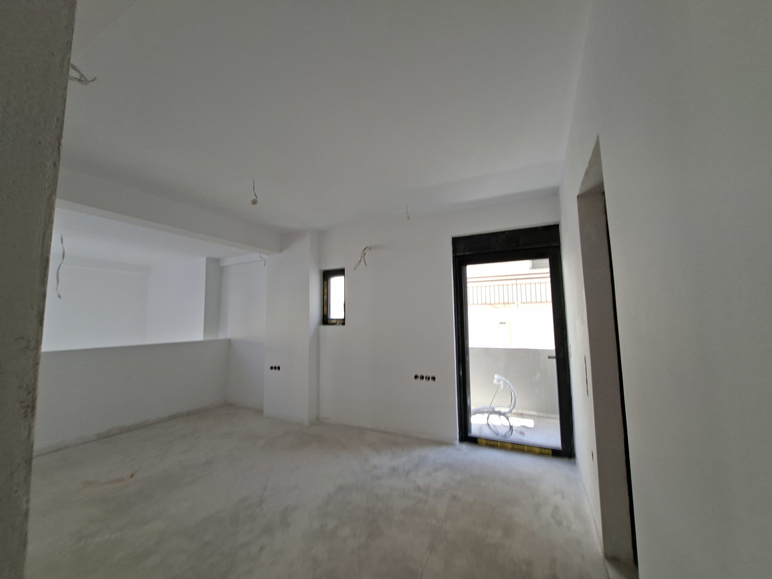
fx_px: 290
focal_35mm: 13
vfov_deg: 89.9
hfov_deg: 106.2
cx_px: 386
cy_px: 290
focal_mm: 1.74
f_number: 2.2
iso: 40
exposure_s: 1/60
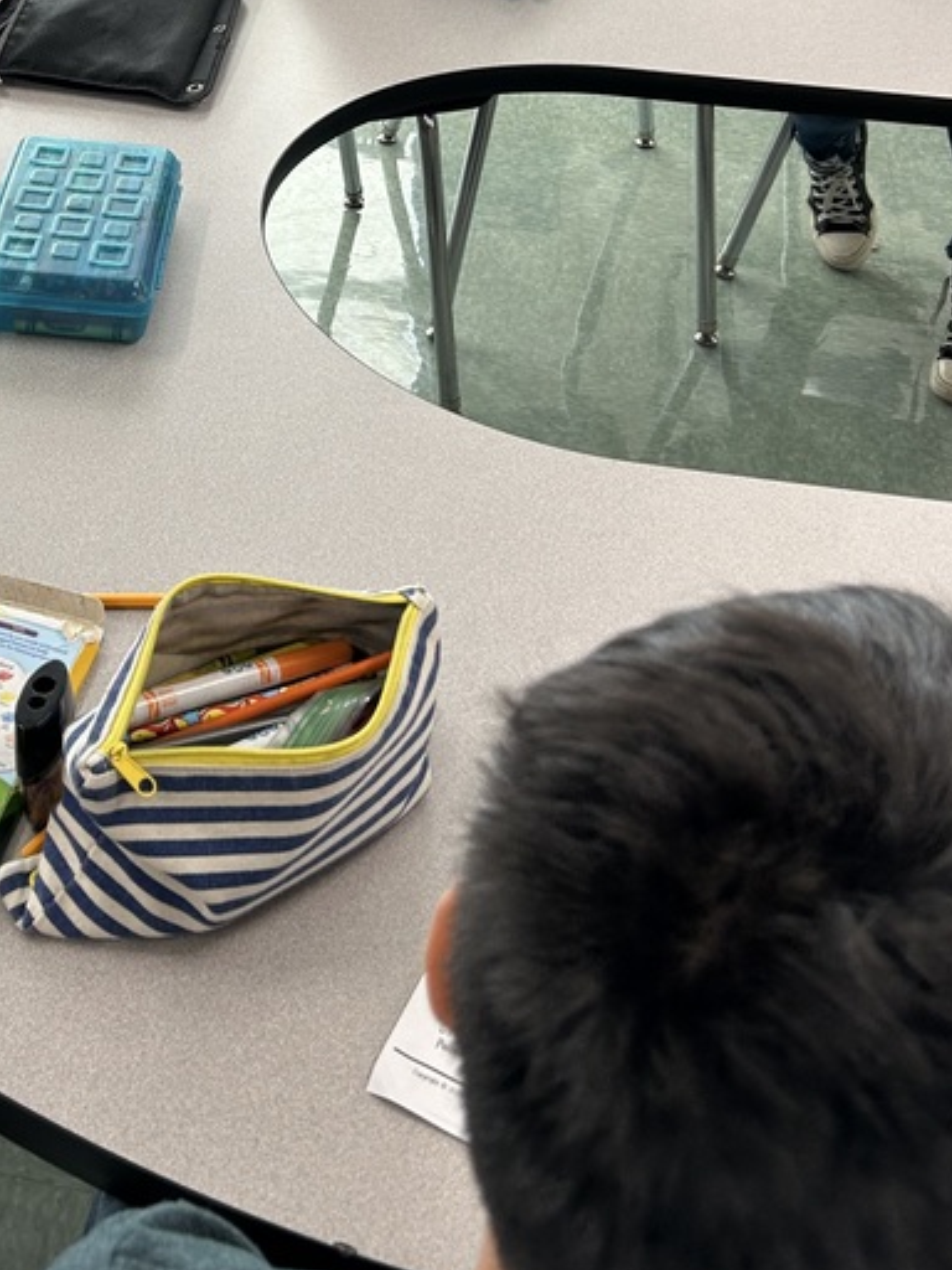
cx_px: 213
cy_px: 176
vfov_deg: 35.1
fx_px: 1907
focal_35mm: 52
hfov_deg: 27.6
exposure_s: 1/121
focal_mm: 5.7
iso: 40
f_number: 1.5
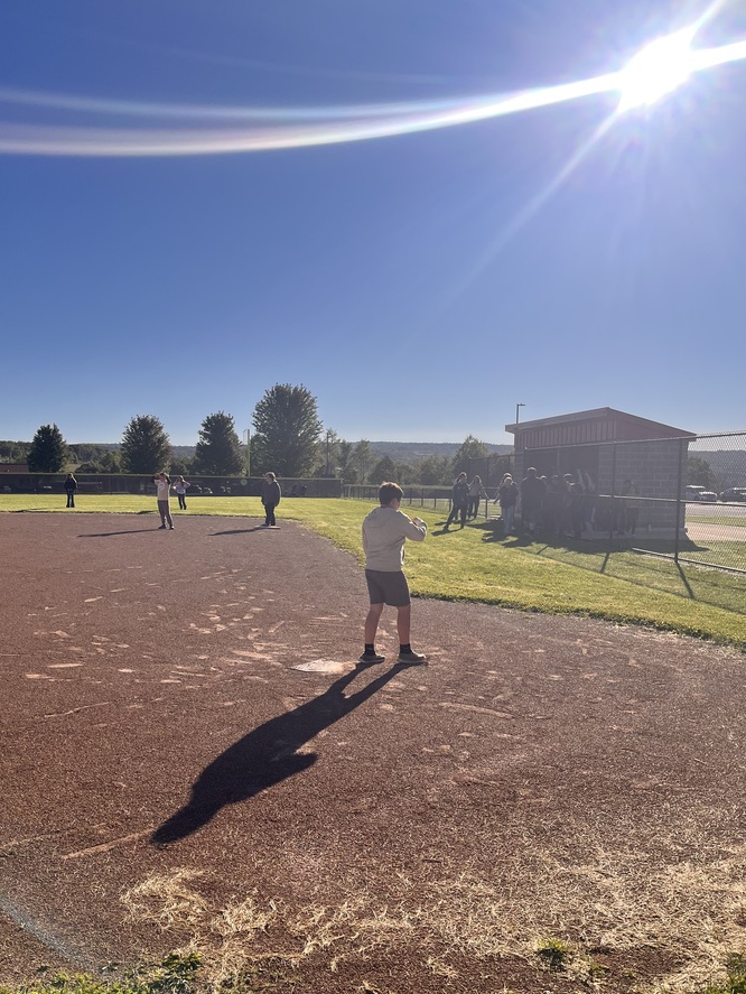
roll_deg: +0.1
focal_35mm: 30
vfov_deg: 59.8
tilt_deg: -4.4
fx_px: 861
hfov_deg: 46.7
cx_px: 319
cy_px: 544
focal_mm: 5.1
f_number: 1.6
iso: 50
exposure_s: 1/7874
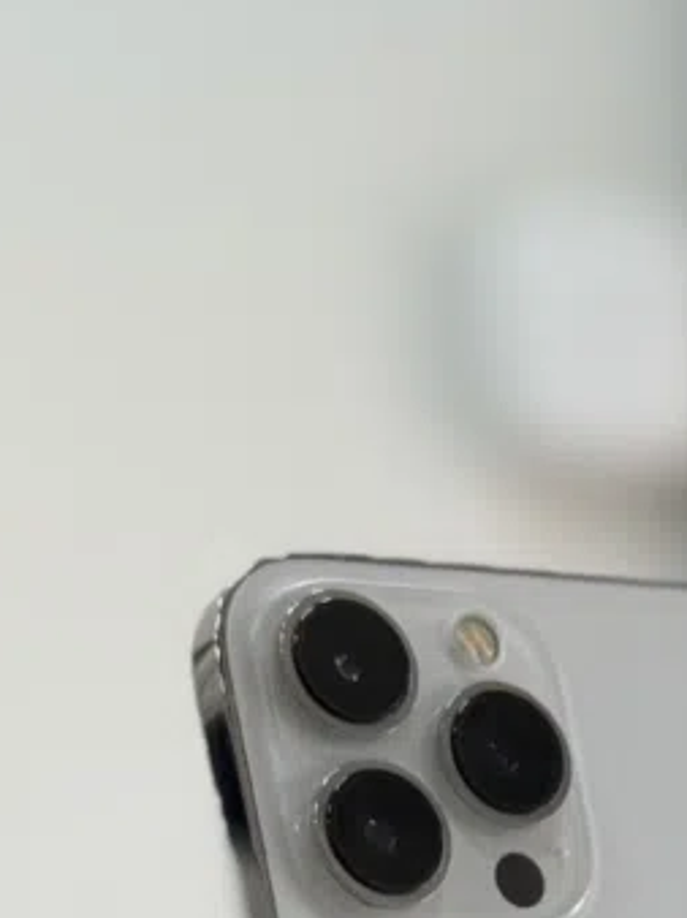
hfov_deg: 14.8
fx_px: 2570
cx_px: 768
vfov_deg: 17.6
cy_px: 1473
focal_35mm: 97
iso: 100
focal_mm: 6.76
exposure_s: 1/464
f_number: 1.78
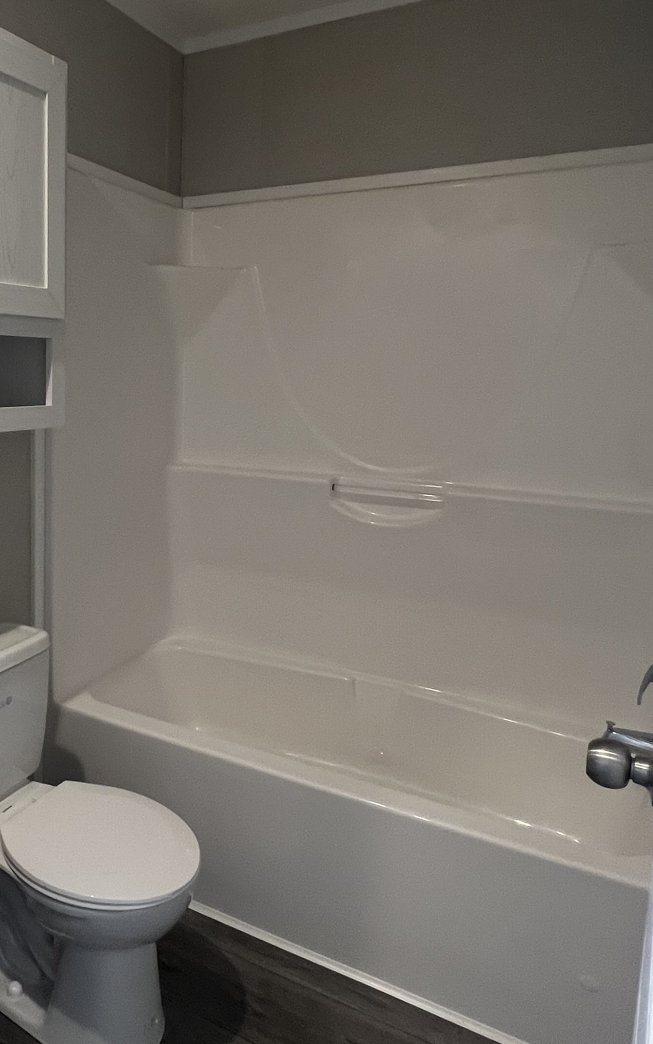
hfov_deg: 44.9
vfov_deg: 70.2
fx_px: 740
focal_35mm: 26
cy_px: 472
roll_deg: -0.8
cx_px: 116
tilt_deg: -8.2
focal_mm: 1.57
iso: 160
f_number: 1.8
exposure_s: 1/60
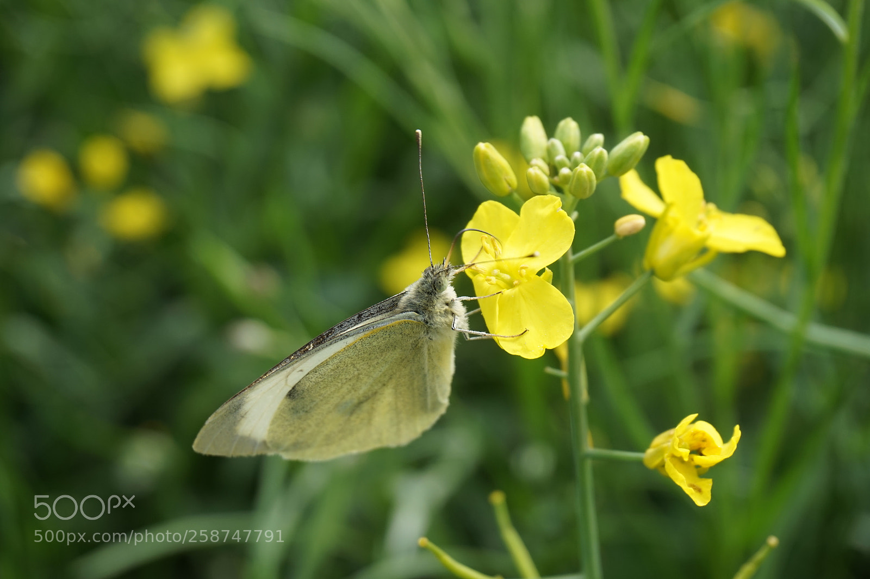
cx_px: 435
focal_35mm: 75
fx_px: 1811
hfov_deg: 27.0
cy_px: 290
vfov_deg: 18.2
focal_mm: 50
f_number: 7.1
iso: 100
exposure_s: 1/200
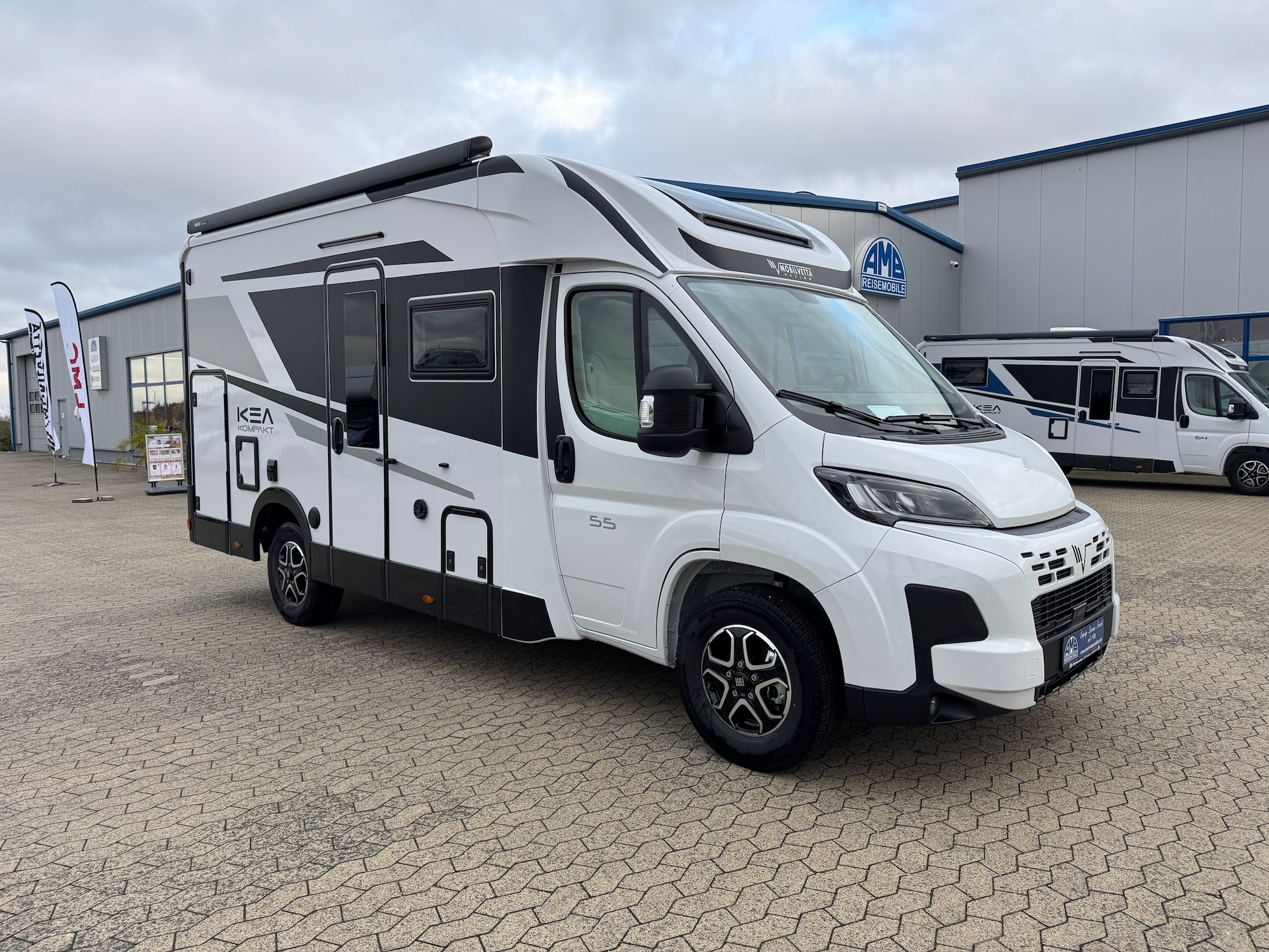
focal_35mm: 24
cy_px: 476
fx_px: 880
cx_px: 634
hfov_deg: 71.6
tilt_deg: -3.8
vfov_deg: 56.8
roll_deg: +0.9
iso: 80
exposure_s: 1/379
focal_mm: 6.76
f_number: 1.78
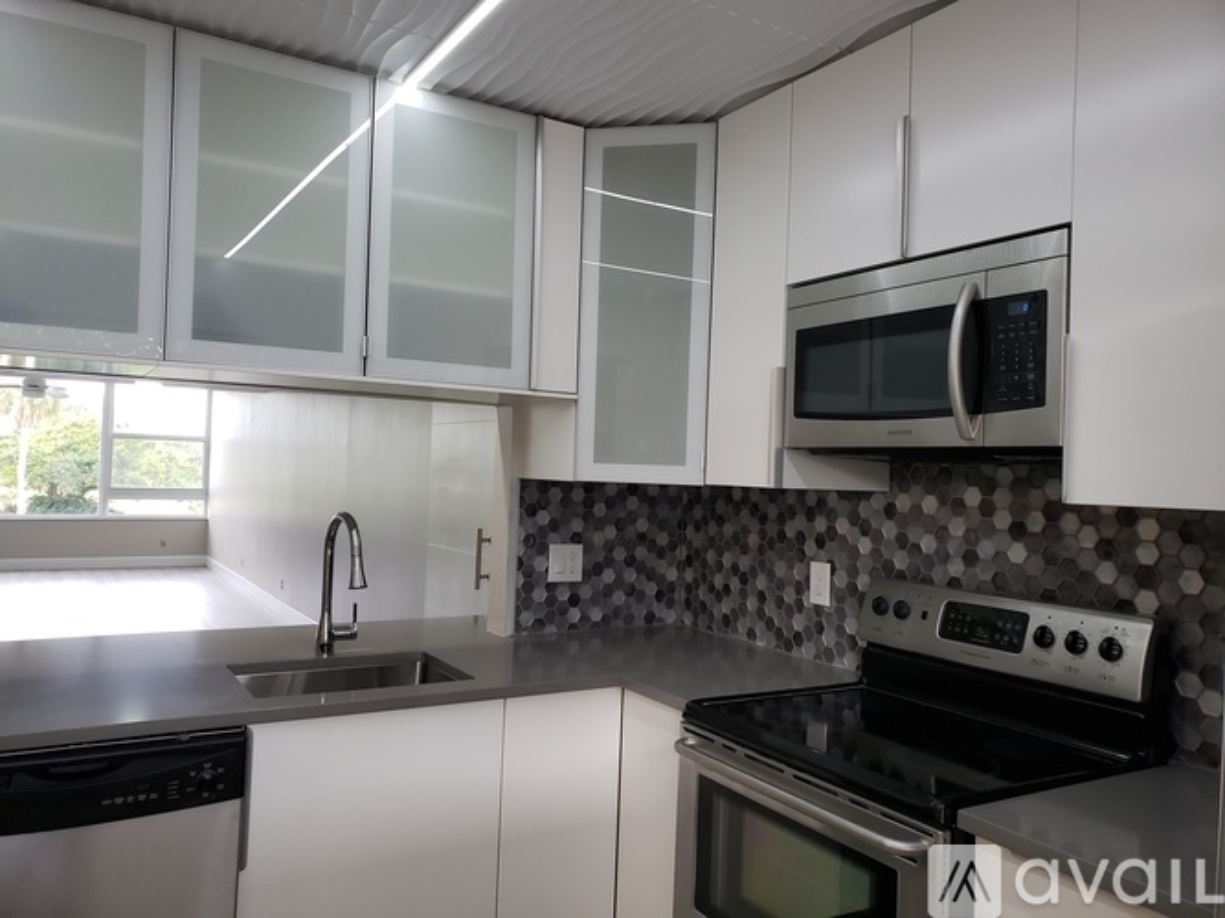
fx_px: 920
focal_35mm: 26
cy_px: 459
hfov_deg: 67.3
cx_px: 612
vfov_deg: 53.0
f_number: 2.4
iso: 200
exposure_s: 1/60
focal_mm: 4.3
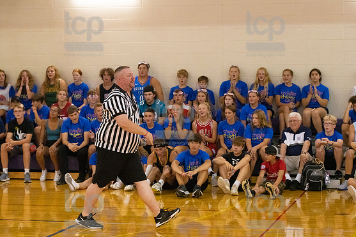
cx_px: 175
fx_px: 979
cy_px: 122
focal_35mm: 99
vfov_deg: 13.8
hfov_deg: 20.6
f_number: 4.5
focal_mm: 95
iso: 8000
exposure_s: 1/500
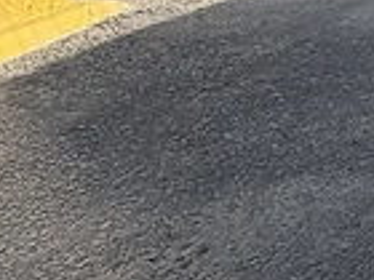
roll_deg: -0.1
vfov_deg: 14.5
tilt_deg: -18.7
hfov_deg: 11.6
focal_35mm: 100
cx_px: 1098
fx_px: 1080
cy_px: -11
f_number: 2.2
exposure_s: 1/770
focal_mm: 2.22
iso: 40
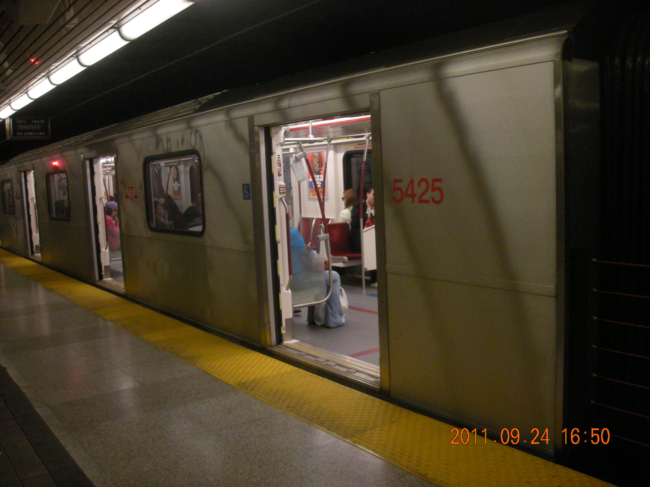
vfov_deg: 40.7
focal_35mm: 35
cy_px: 244
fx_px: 657
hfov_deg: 52.6
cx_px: 325
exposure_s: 1/60.2
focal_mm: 5.7
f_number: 2.8
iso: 392
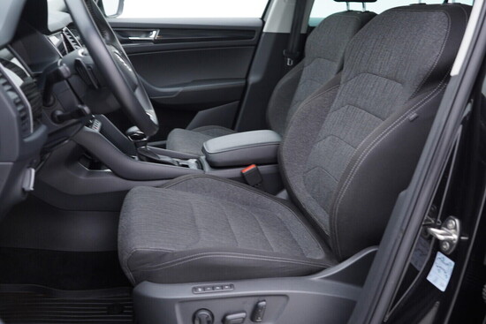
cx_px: 243
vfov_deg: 36.9
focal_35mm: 36
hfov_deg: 53.1
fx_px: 486
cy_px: 162
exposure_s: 1/40
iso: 200
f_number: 2.8
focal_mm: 24
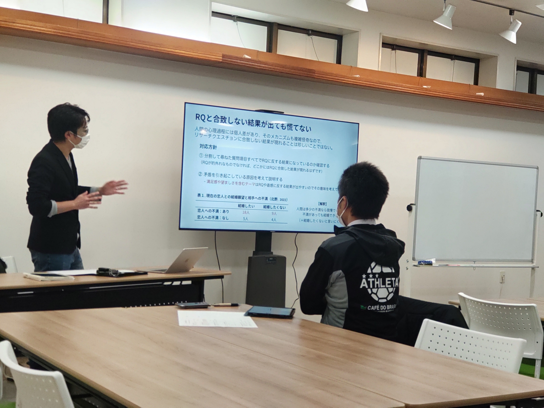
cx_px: 272
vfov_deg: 27.5
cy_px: 204
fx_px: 833
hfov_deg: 36.2
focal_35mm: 53
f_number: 2.4
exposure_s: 1/50
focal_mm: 5.6
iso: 288
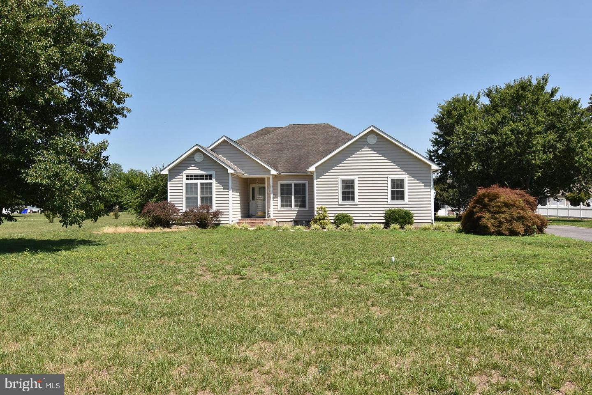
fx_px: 469
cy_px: 198
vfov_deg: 45.7
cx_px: 296
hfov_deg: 64.5
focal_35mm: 28
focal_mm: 19
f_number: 13
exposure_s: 1/640
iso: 400
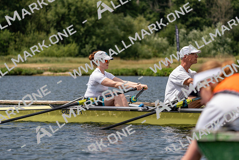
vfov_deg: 6.9
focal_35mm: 200
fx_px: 1328
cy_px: 80
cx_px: 120
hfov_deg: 10.3
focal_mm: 200
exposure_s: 1/1600
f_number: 5.6
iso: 160
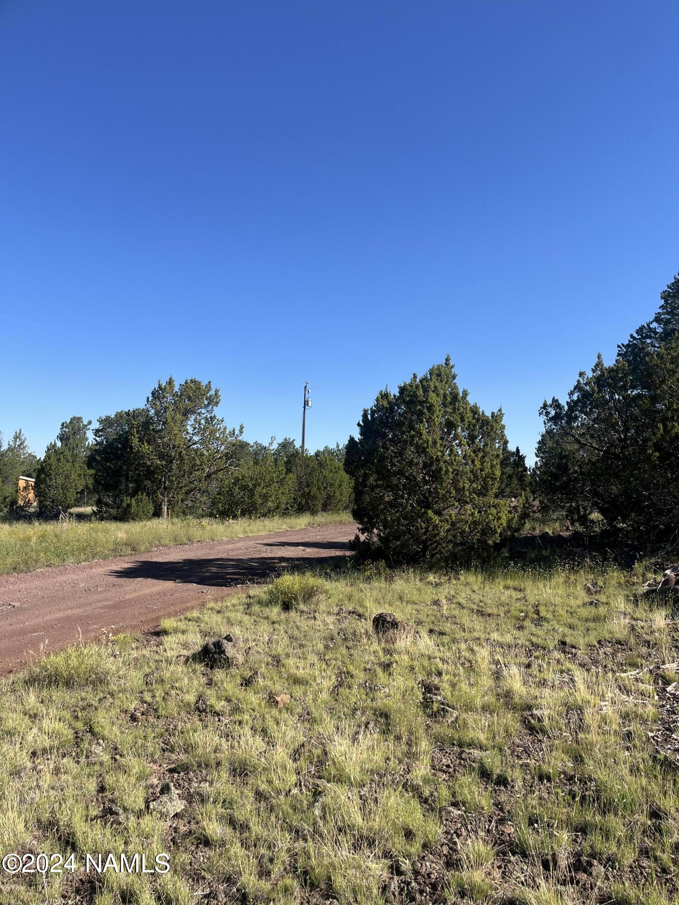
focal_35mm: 26
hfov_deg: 53.1
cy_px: 452
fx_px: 680
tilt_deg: -1.1
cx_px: 340
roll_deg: -2.6
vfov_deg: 67.3
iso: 50
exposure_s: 1/2571
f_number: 1.6
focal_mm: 5.1
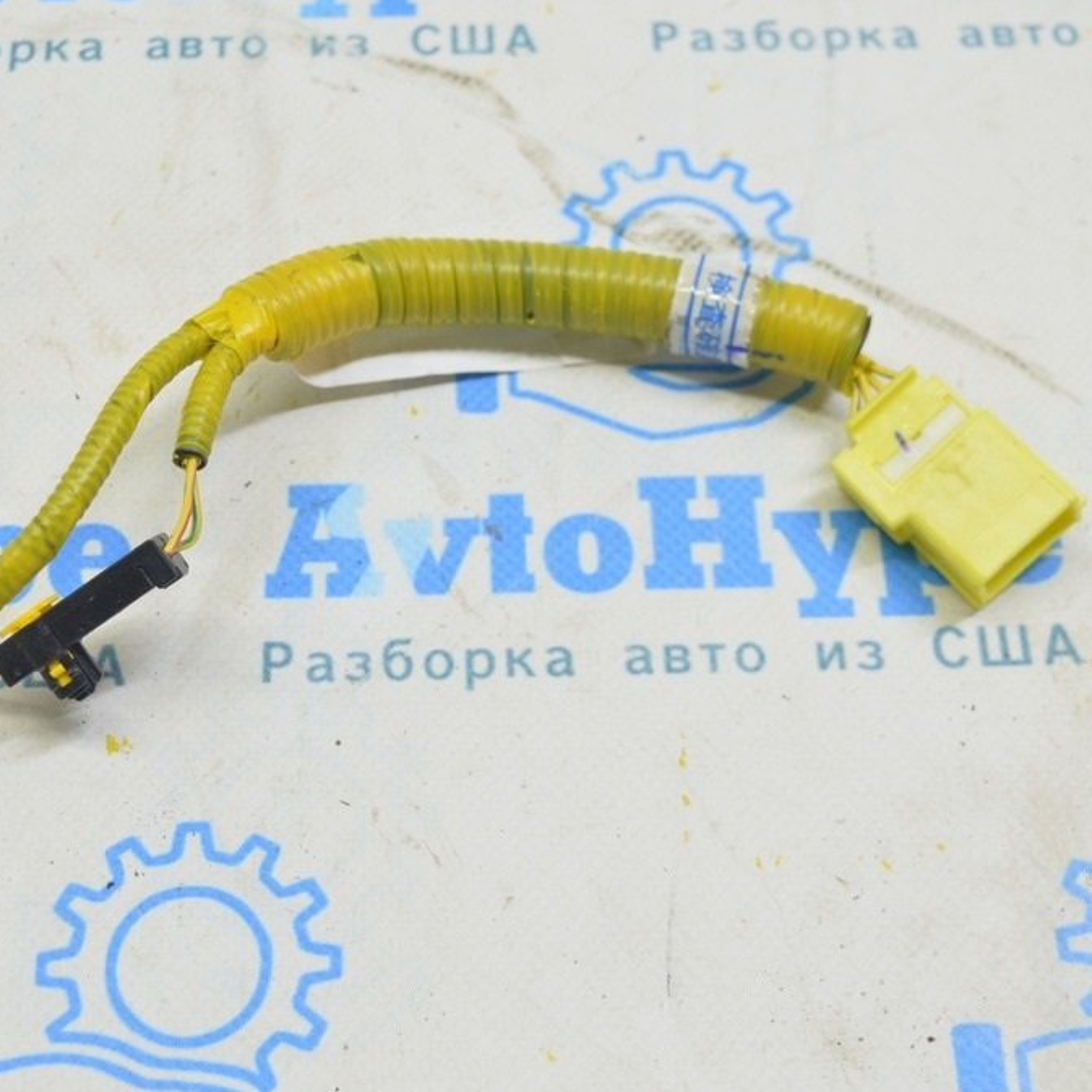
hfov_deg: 27.7
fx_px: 2213
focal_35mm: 62
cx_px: 443
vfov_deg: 27.7
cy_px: 549
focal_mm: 32
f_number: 5.6
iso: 400
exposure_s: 1/20
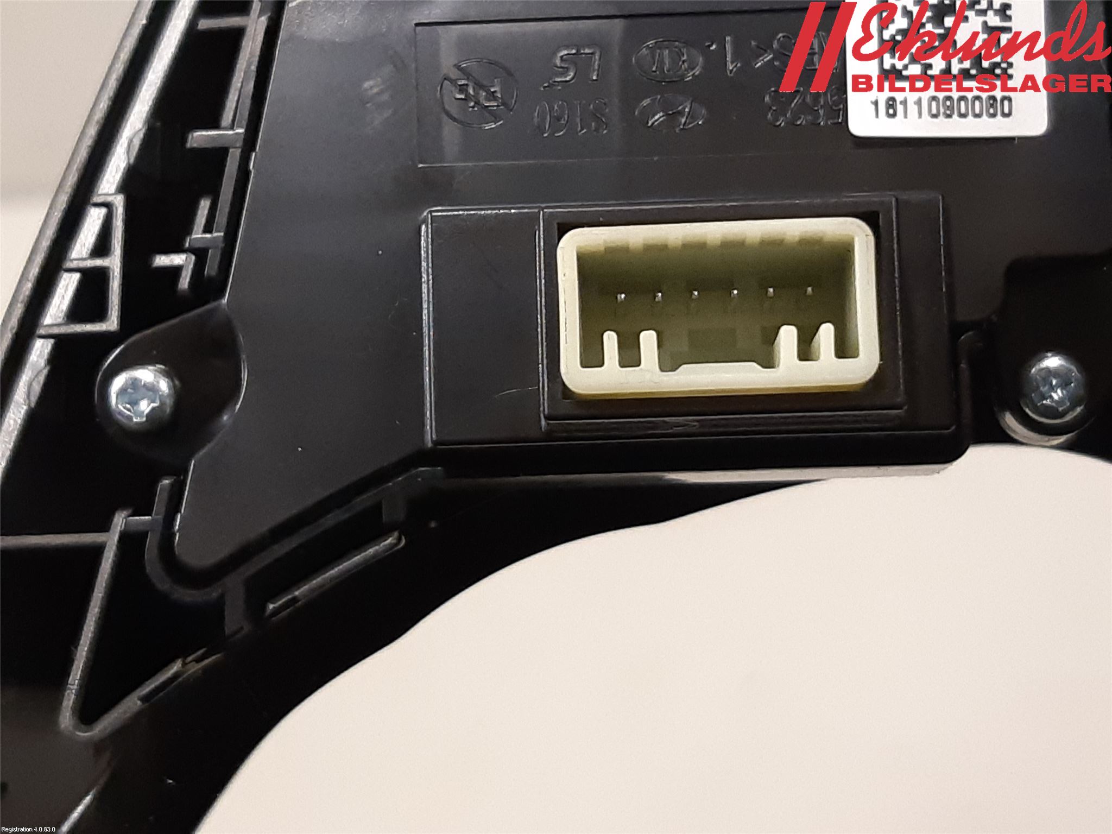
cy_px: 417
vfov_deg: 53.1
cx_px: 556
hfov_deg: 67.3
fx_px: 835
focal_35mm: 26
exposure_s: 1/50
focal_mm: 3.93
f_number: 1.7
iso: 250
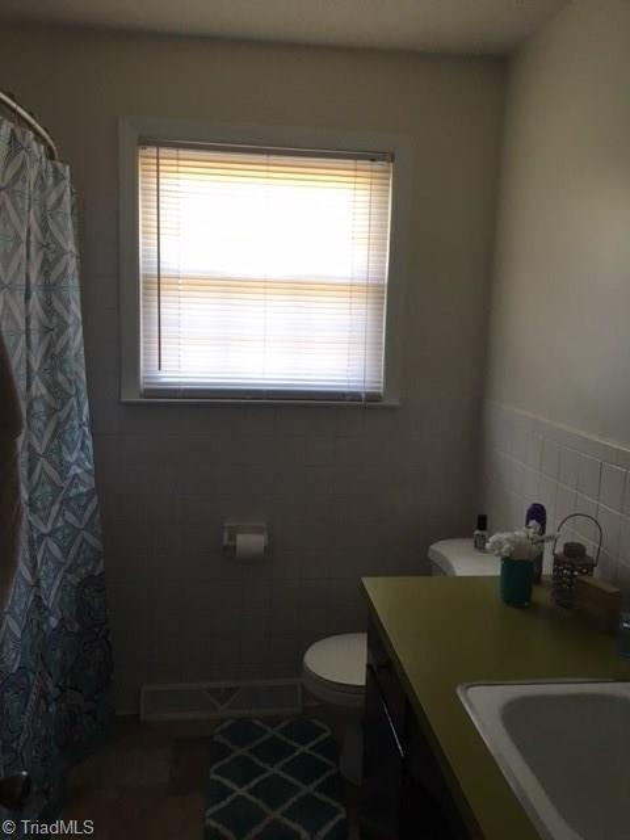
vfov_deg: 61.7
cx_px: 315
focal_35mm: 29
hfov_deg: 48.2
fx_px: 704
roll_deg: +0.1
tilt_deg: -9.2
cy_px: 420
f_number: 2.2
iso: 25
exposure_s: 1/30
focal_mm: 4.15
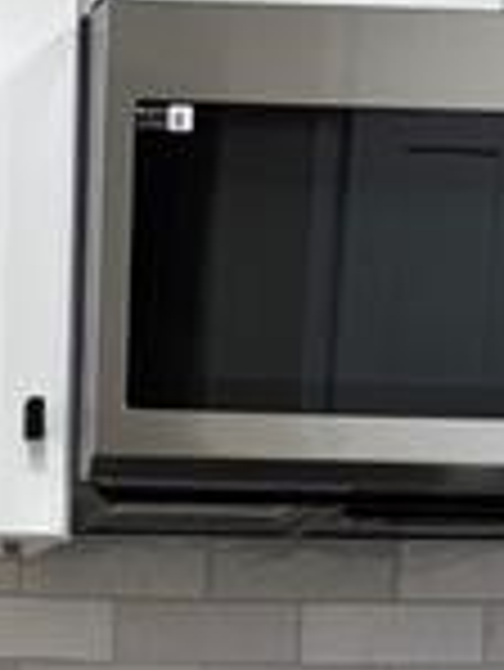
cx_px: -22
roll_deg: -0.9
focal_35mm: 134
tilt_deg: -11.6
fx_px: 2598
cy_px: 1237
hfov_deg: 11.0
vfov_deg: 13.2
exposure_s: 1/120
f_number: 1.6
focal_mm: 5.96
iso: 125
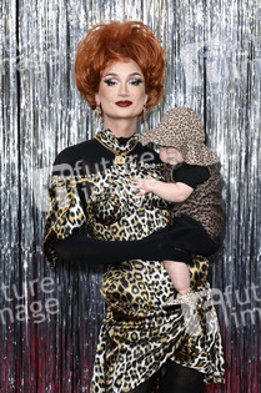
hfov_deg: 15.3
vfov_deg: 22.8
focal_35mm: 89
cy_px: 245
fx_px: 971
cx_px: 131
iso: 400
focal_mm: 70
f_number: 5.6
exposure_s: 1/250
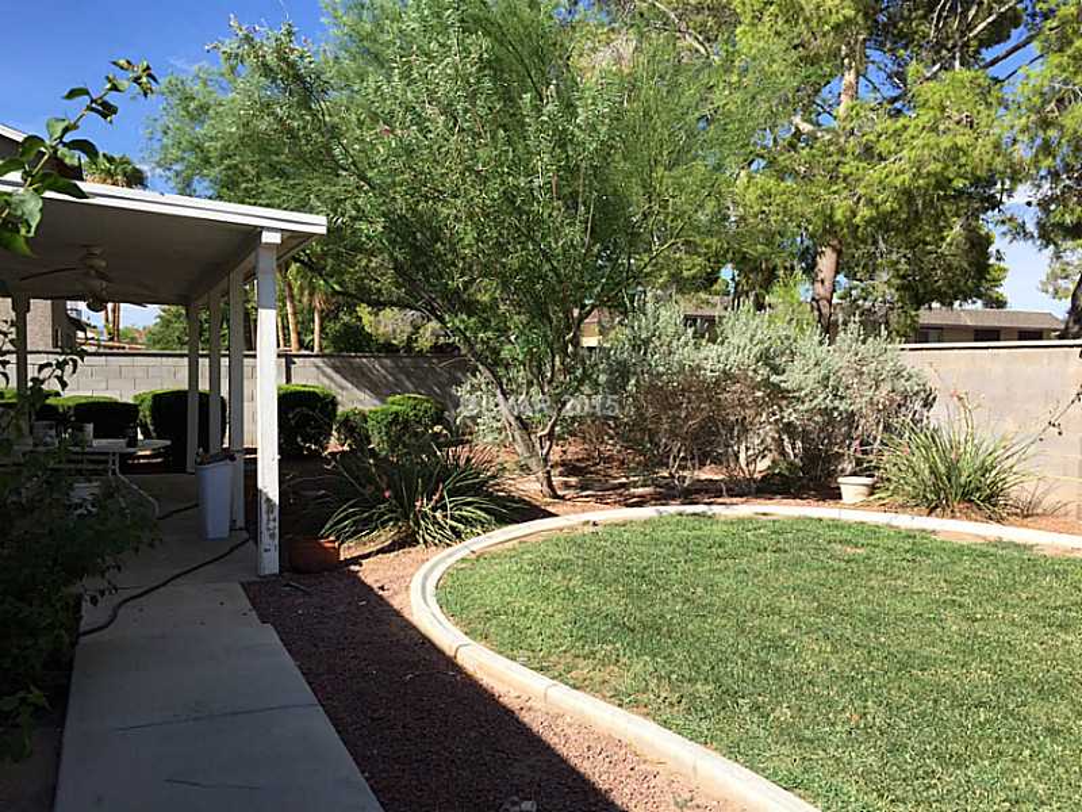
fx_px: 906
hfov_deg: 61.7
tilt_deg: -2.5
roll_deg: -1.1
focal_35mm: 29
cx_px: 541
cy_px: 406
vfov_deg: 48.2
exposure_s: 1/1412
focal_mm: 4.15
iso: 32
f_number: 2.2
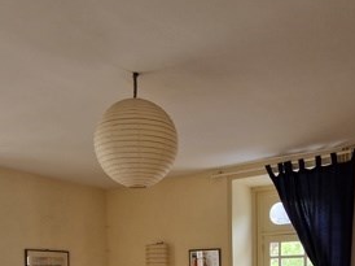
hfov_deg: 49.0
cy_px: 293
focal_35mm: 38
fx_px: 389
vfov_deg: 32.9
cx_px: 185
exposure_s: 1/50
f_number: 2.2
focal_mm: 2.2
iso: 64
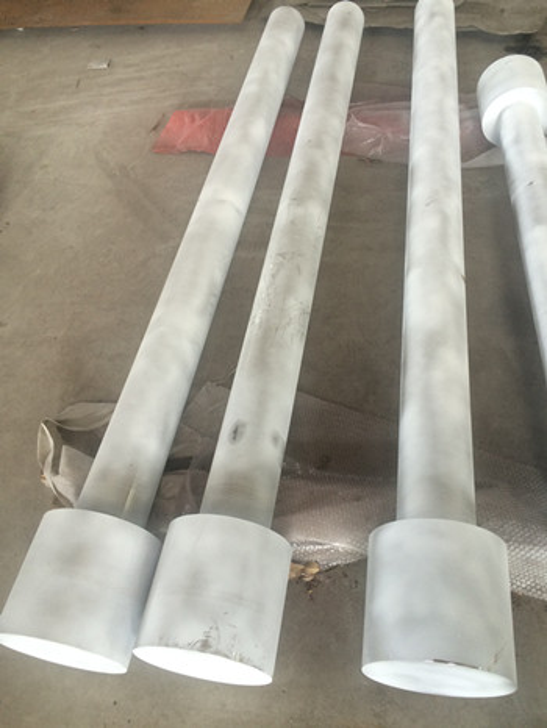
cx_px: 274
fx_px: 610
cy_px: 364
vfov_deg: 61.6
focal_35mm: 29
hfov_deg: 48.3
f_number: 2.2
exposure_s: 1/33
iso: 64
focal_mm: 4.15
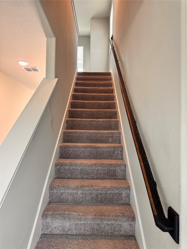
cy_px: 124
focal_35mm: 24
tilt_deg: +3.3
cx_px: 94
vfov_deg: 71.6
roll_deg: -0.3
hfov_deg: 56.8
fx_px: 173
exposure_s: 1/60
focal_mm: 6.76
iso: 200
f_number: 1.78
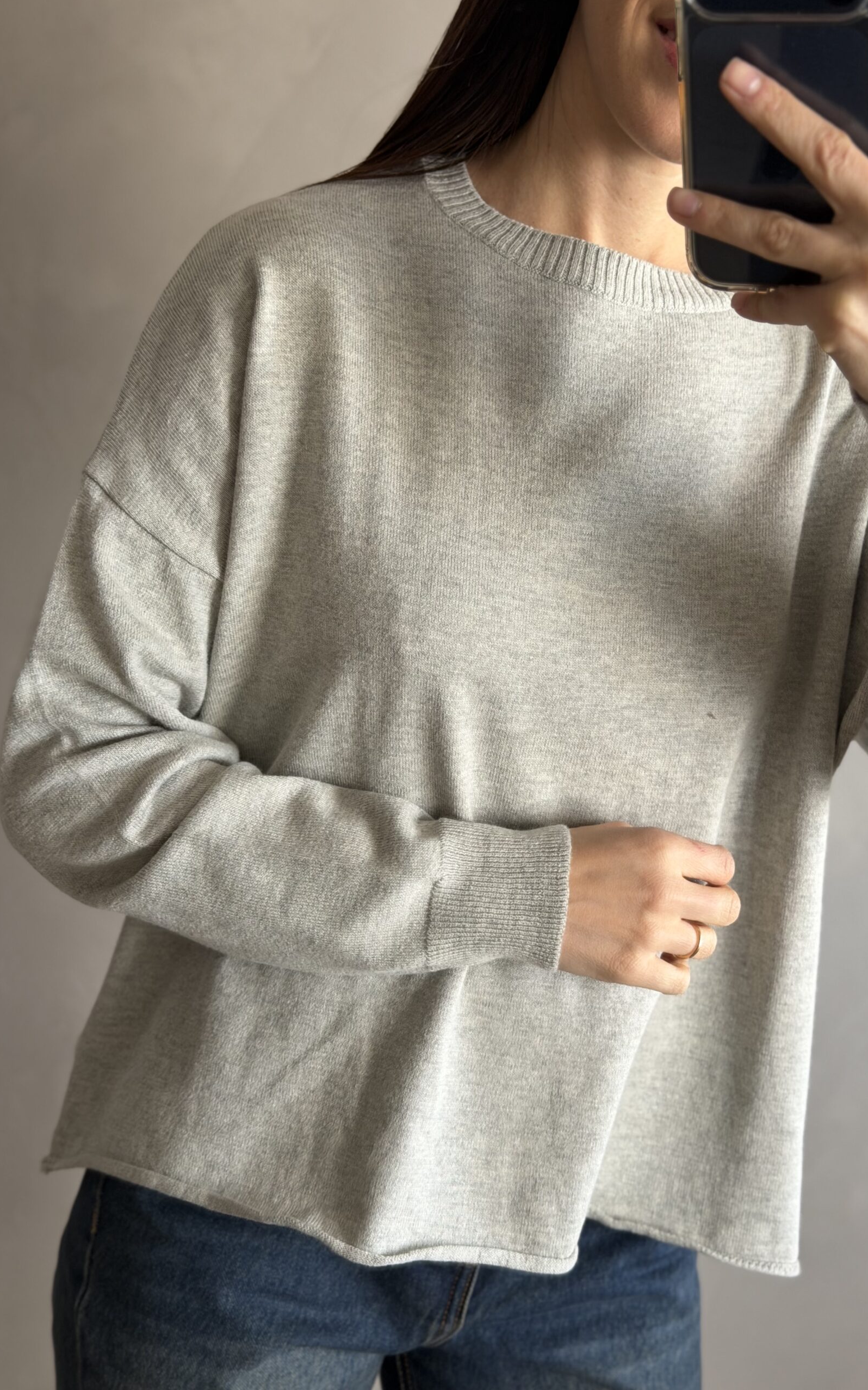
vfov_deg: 39.6
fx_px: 1931
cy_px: 694
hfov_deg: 25.3
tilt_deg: -27.3
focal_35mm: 51
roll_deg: -11.5
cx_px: 491
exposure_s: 1/60
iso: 200
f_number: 1.78
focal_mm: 6.76
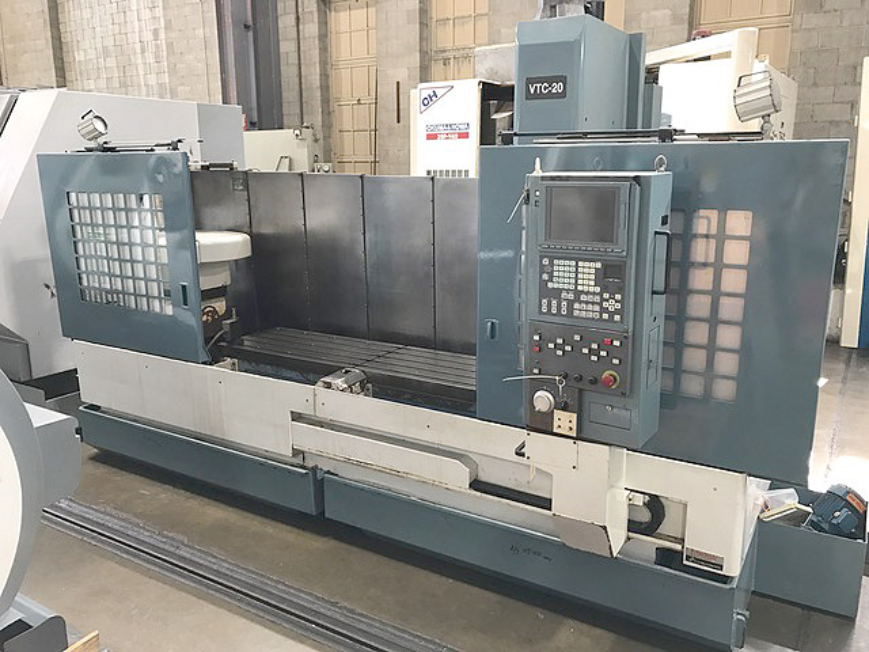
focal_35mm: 28
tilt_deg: -13.0
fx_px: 703
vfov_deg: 49.7
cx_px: 434
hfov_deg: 63.4
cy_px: 326
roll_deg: +0.5
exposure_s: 1/15
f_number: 1.8
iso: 40
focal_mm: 3.99
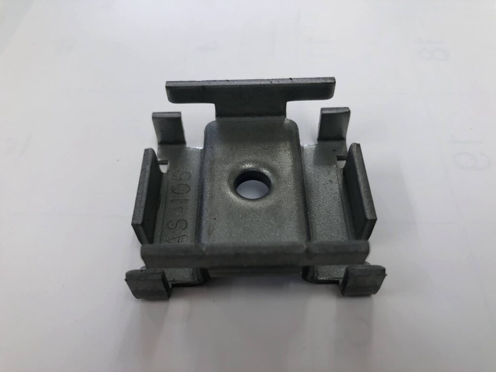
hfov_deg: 63.4
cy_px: 186
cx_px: 248
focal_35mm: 28
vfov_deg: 49.7
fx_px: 401
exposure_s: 1/120
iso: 40
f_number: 1.8
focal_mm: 3.99
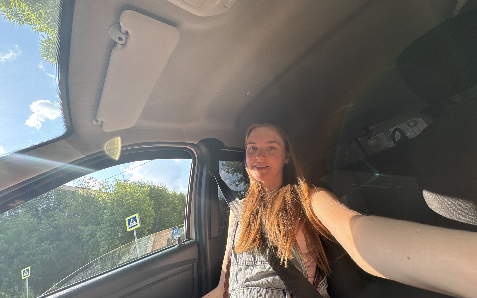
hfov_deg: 101.5
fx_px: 195
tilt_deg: +21.5
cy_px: 161
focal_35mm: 15
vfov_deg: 74.7
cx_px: 240
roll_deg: +22.0
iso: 64
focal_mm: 2.22
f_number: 2.2
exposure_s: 1/248
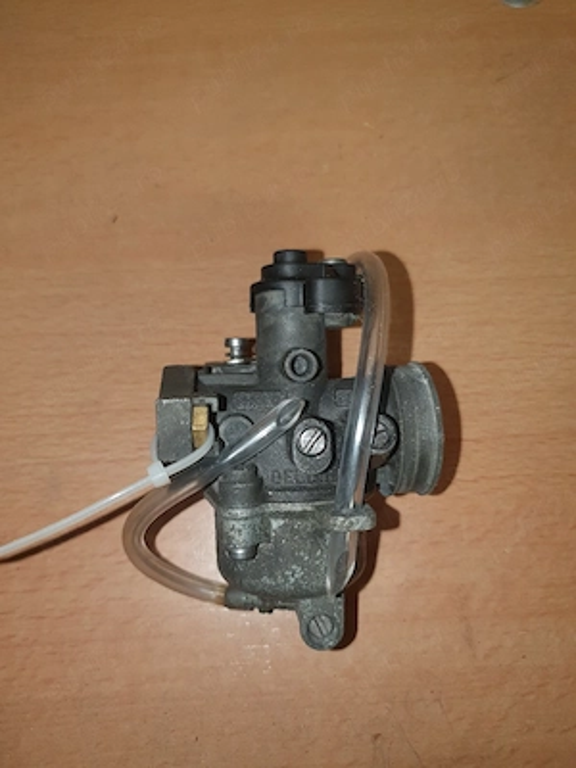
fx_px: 577
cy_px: 384
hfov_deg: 53.1
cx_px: 288
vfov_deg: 67.3
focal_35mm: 26
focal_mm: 4.32
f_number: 1.5
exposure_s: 1/50
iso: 64
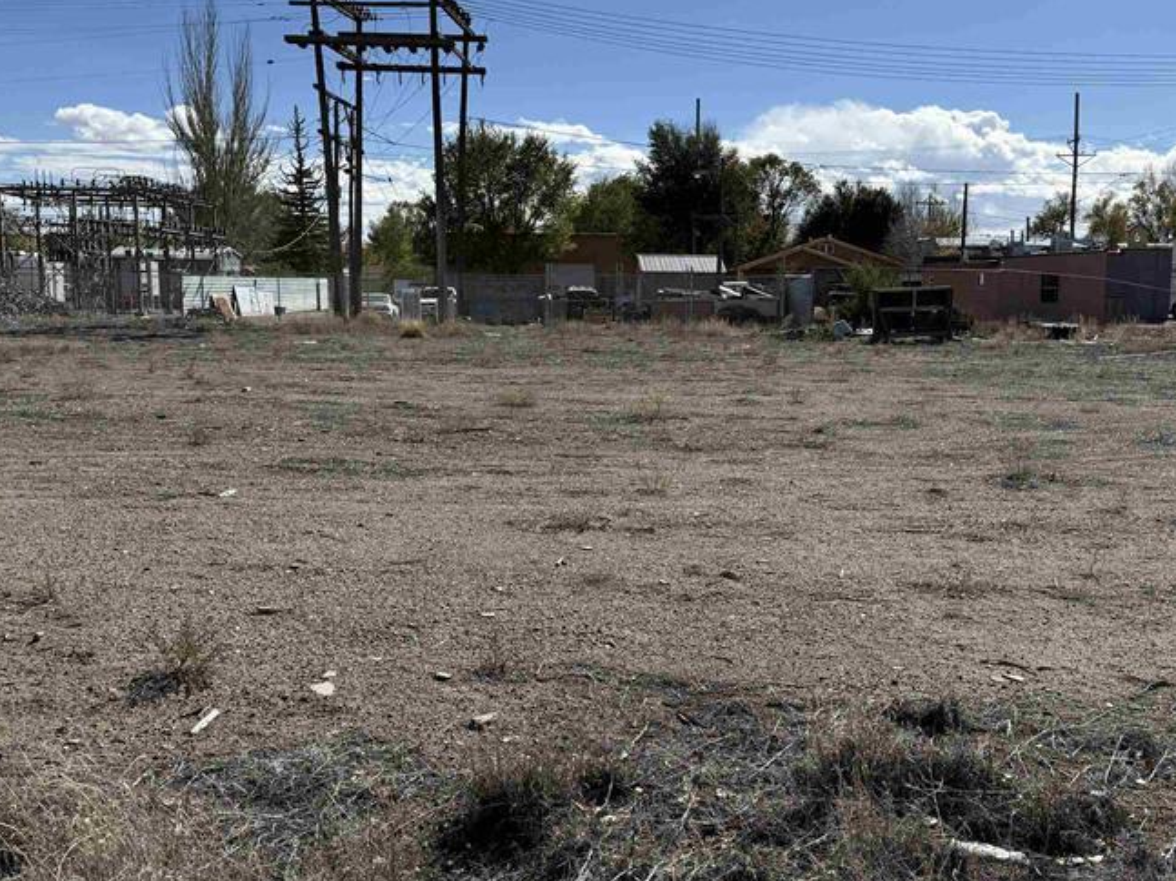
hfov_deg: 48.9
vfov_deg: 37.7
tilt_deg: -7.0
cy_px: 431
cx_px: 660
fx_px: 1291
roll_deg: -0.6
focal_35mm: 38
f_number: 1.78
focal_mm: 6.76
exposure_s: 1/7353
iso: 80
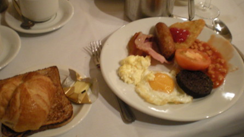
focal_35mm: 42
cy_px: 60
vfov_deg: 28.3
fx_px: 272
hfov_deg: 48.3
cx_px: 123
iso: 400
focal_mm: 6.3
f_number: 3.1
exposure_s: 1/3.8
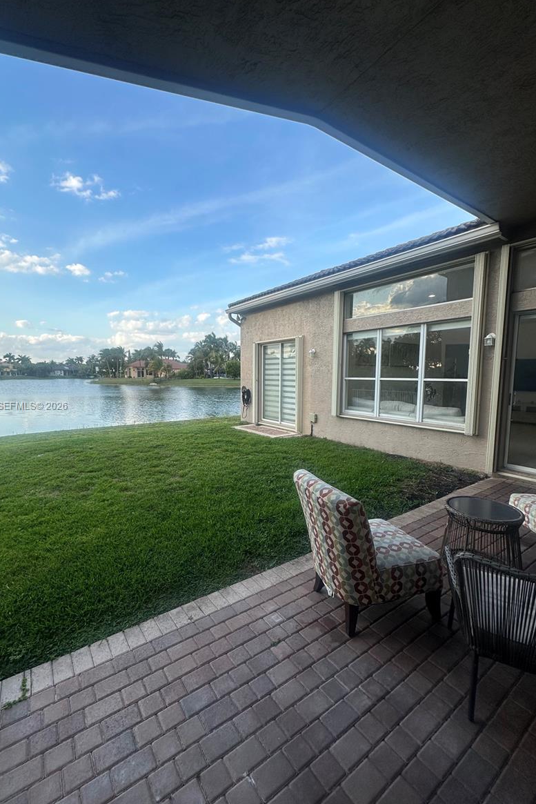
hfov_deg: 77.2
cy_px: 406
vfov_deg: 100.4
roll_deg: -1.6
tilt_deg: -4.5
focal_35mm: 15
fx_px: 335
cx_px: 250
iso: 40
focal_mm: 2.22
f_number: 2.2
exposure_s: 1/600
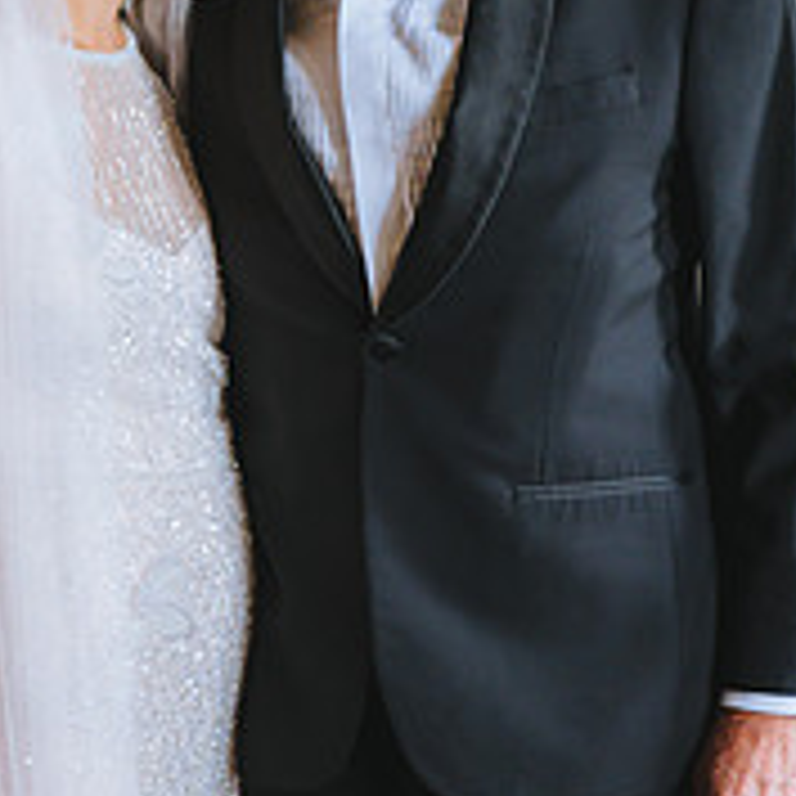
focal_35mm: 151
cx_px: 308
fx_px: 3928
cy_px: 382
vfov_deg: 11.6
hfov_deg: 11.6
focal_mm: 70
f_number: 2.8
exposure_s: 1/250
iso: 1600
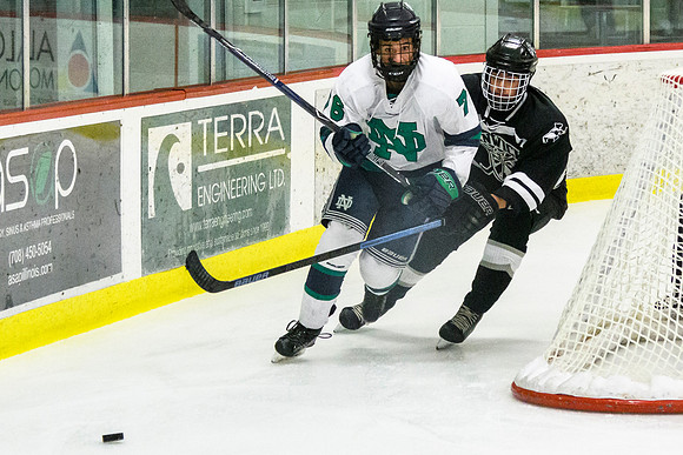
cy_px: 231
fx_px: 2883
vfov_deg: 9.0
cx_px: 396
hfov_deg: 13.5
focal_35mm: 152
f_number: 4
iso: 3200
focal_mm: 55
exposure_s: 1/1250
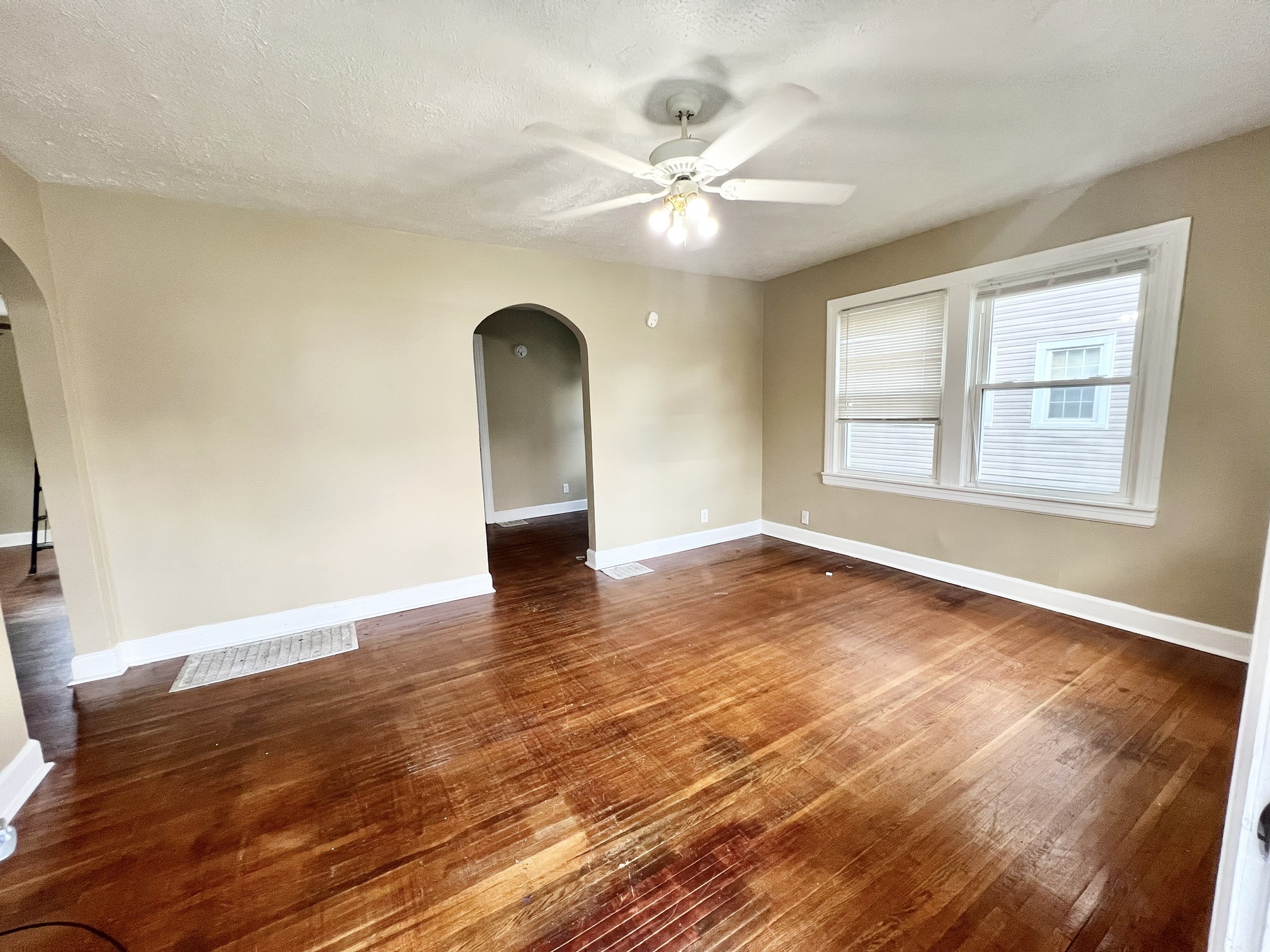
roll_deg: +2.0
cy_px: 476
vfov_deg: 89.9
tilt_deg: -8.5
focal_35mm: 13
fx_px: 477
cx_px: 635
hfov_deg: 106.2
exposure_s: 1/120
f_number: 1.8
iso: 160
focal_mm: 1.57
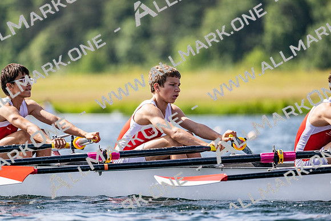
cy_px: 110
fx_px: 3678
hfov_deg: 5.2
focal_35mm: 400
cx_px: 166
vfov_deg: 3.4
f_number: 4.5
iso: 360
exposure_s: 1/2500
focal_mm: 400
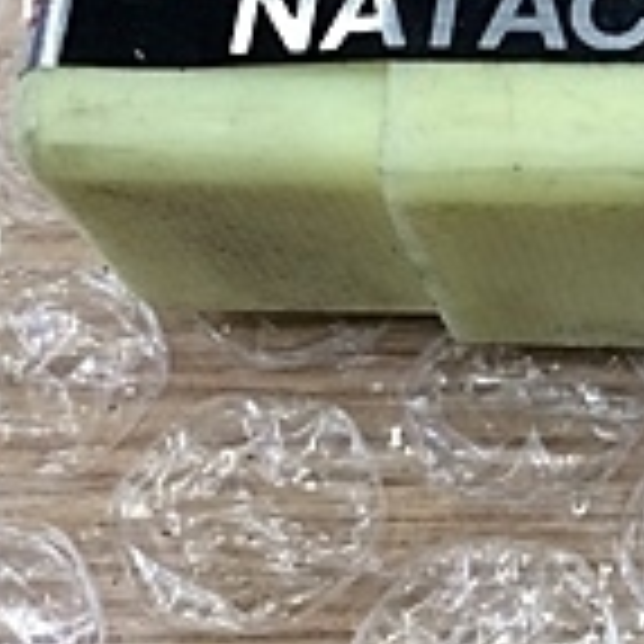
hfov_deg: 14.0
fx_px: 2421
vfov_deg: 15.0
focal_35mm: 115
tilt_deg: -64.3
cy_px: 90
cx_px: 1013
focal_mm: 4.15
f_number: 2.2
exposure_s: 1/30
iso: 40
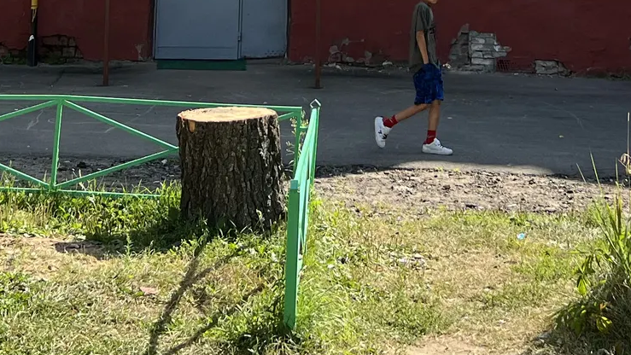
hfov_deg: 23.1
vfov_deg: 12.6
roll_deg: -0.8
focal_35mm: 92
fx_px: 1540
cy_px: -144
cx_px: 366
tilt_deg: +4.6
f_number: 1.5
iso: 50
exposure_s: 1/1029
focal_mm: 5.7
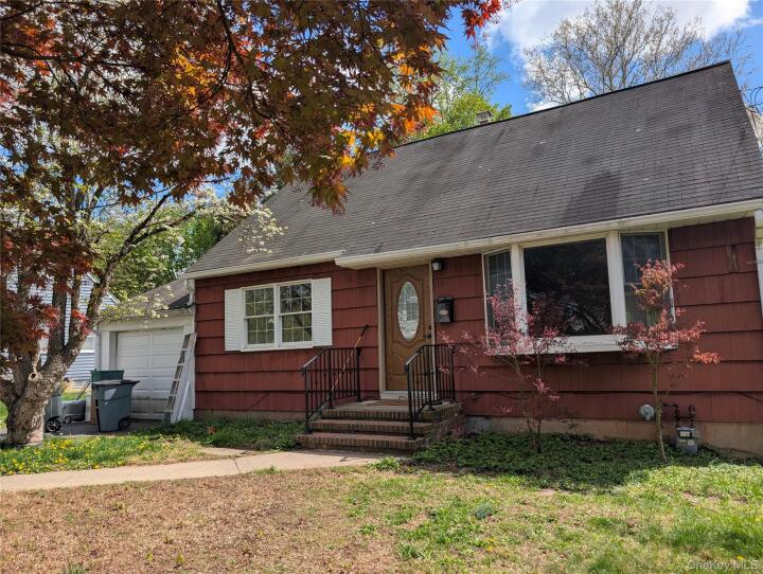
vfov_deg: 56.9
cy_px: 287
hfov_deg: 71.5
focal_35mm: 24
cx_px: 382
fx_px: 530
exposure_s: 1/810
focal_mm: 6.9
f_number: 1.68
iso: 19
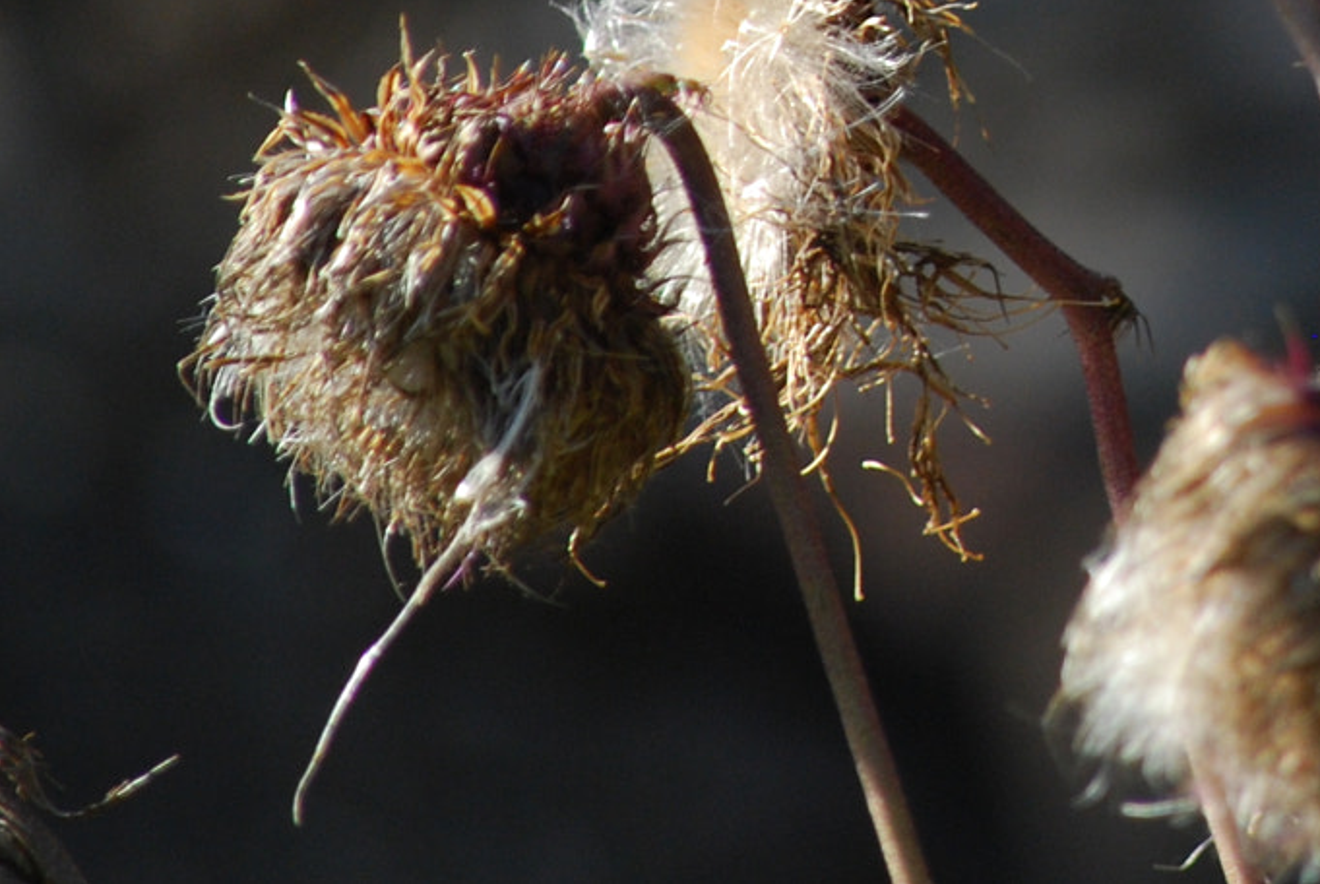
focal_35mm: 902
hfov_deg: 2.3
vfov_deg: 1.5
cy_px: -443
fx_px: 33116
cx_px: 1628
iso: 360
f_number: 5.6
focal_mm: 200
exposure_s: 1/500
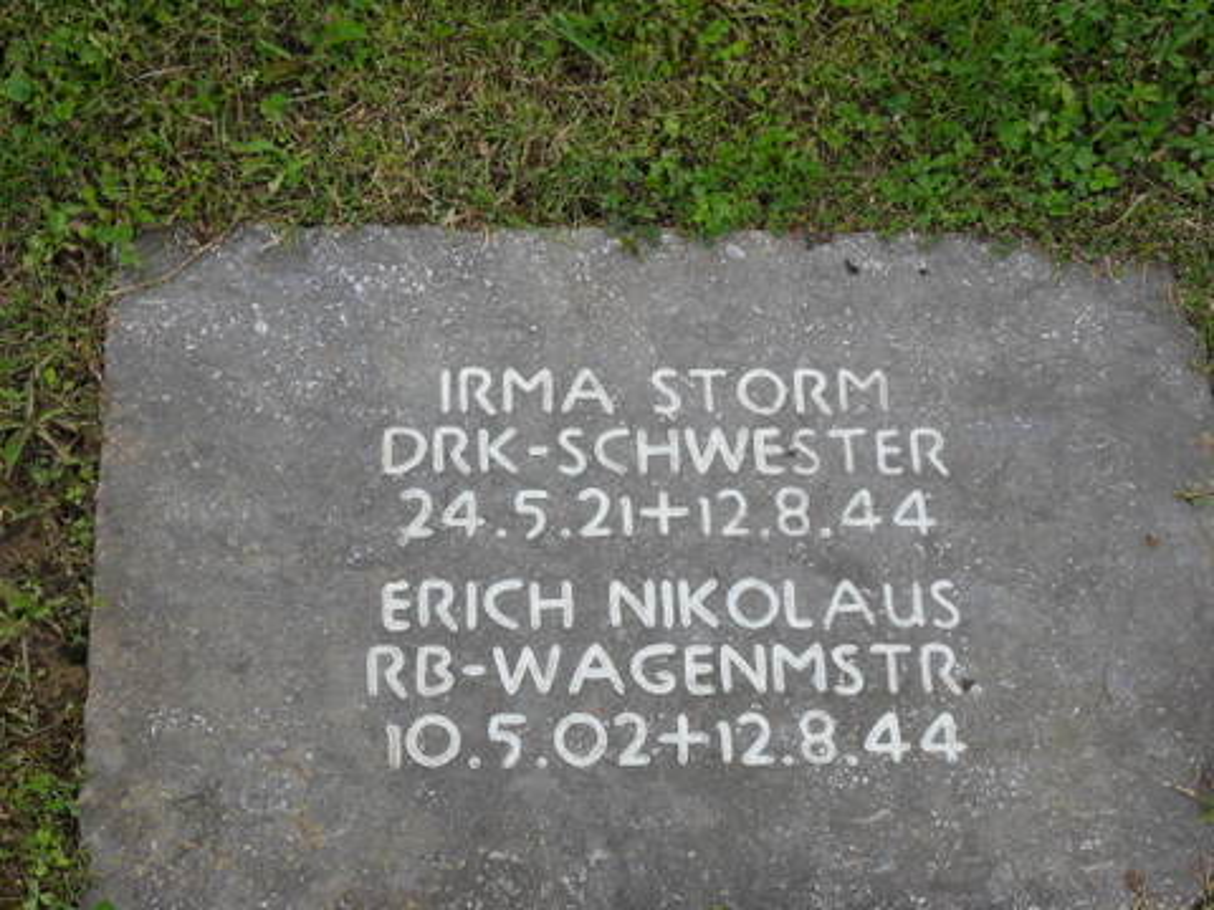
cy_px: 455
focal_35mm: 79
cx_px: 607
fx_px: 2771
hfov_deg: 24.7
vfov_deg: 18.7
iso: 80
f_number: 5.3
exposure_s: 1/350
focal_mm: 14.2
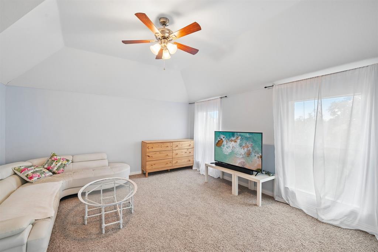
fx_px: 163
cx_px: 189
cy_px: 126
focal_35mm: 16
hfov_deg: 98.6
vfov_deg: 75.5
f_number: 8
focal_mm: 15.5
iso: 400
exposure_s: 1/40
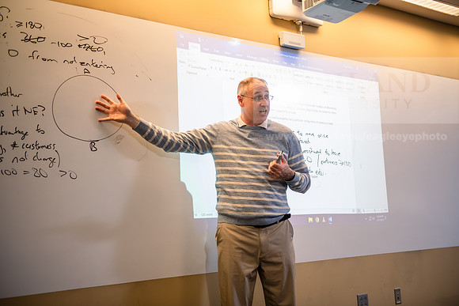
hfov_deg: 39.6
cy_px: 153
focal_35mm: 50
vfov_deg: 27.0
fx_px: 638
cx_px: 230
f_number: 2.8
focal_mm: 50
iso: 800
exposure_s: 1/160
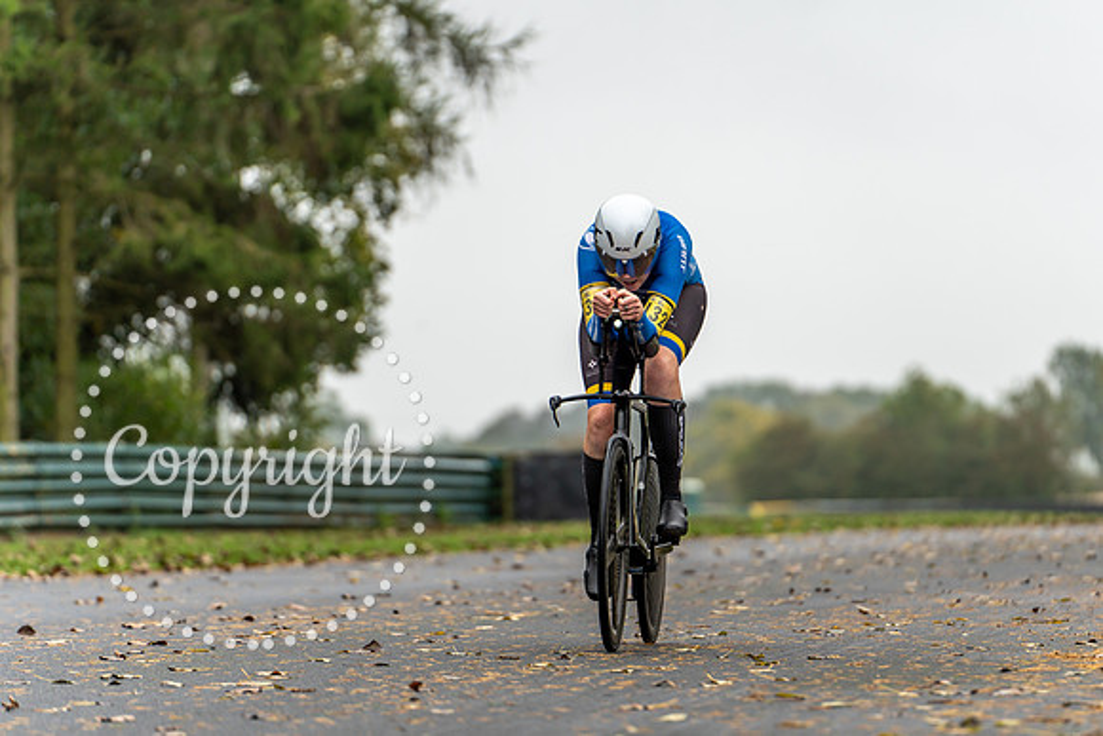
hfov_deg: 9.6
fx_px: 6549
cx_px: 639
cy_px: 350
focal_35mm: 214
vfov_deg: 6.4
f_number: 2.8
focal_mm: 168
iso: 200
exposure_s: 1/1000
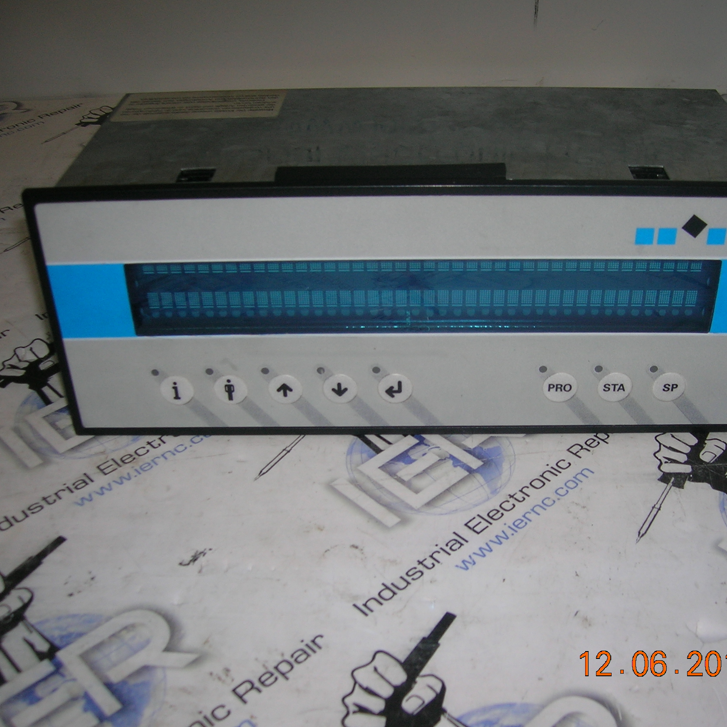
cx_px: 434
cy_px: 370
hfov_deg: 40.8
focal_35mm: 41
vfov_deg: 40.9
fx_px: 974
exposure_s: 1/60.1
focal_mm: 5.7
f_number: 2.9
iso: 50
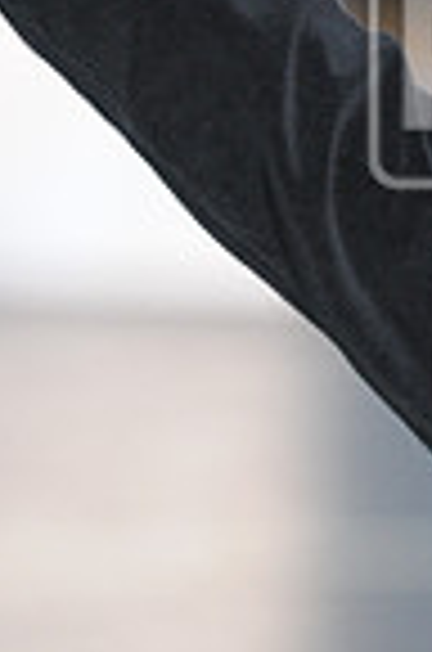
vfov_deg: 3.1
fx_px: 11954
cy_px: 88
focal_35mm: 661
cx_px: 904
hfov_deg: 2.1
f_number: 2.8
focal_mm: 110
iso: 500
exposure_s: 1/125
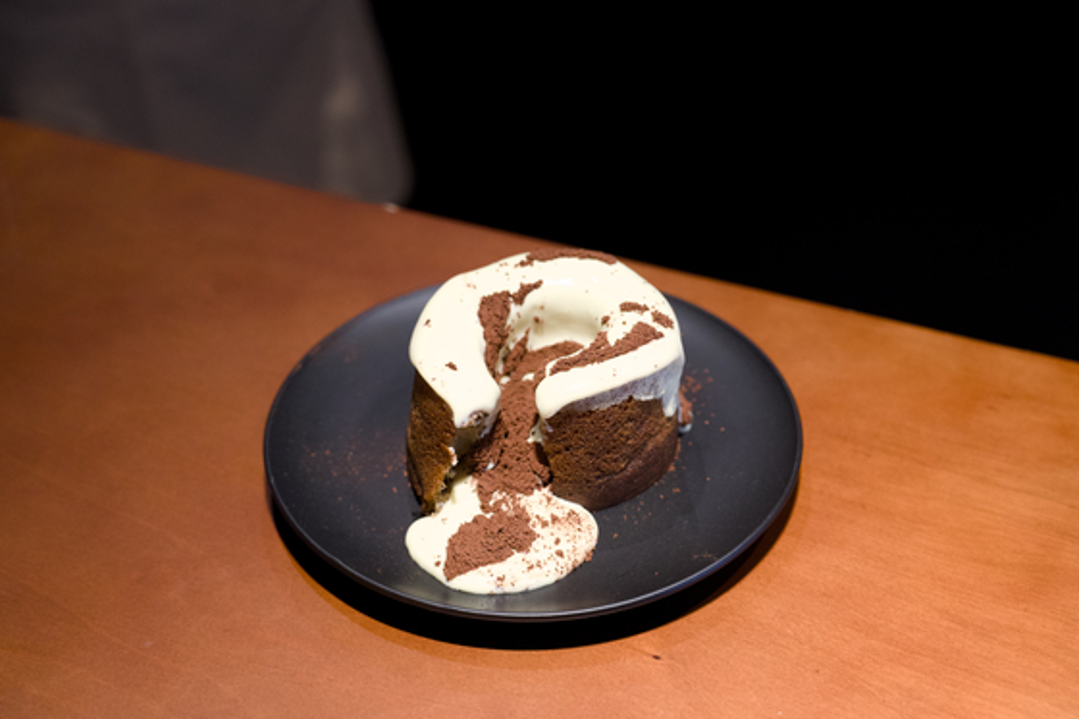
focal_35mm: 56
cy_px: 360
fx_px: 1678
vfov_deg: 24.2
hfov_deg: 35.6
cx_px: 540
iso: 3200
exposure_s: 1/160
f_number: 4
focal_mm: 56
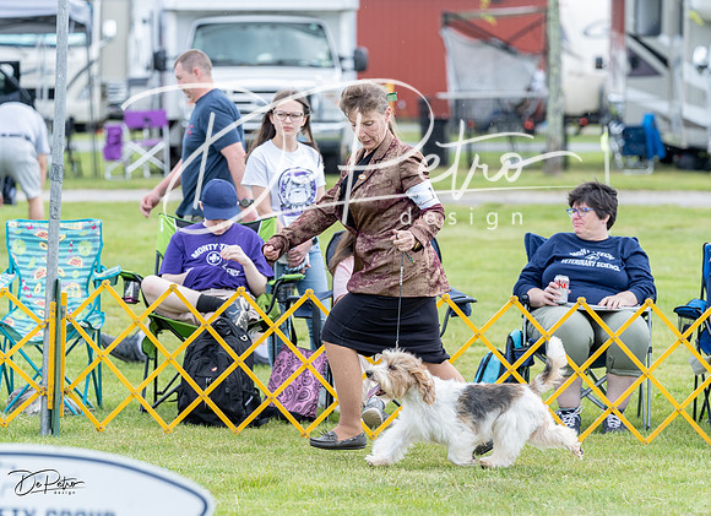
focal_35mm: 189
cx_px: 403
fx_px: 3832
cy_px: 292
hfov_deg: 10.6
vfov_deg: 7.7
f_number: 4
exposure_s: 1/640
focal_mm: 154
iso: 400
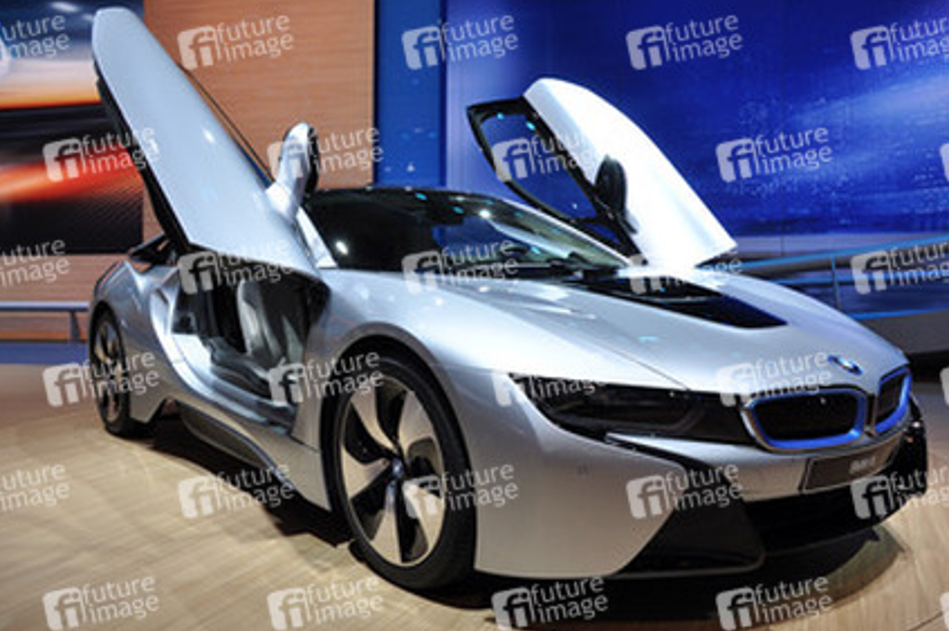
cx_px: 490
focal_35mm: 32
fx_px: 843
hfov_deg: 58.8
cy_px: 323
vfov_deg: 41.0
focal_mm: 20
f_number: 5.6
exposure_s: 1/160
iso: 640
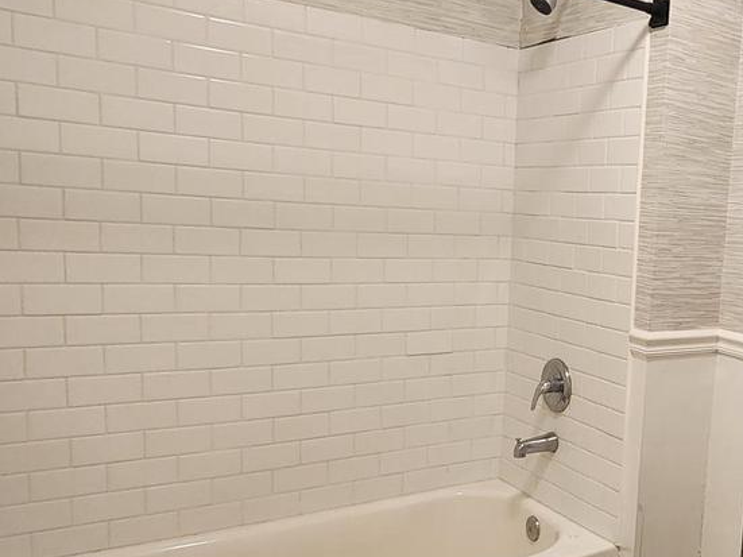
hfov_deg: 46.7
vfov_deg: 41.6
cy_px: 325
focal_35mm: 34
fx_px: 730
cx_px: 712
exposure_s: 1/60
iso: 320
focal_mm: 2.2
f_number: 2.2
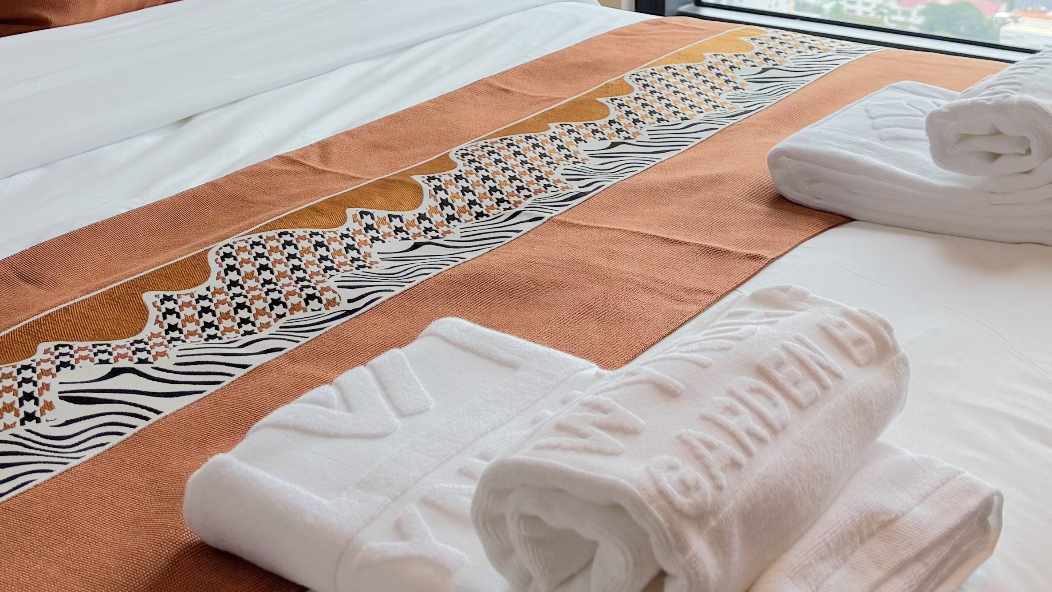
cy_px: -111
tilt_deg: -8.4
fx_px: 1757
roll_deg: -0.2
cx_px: 431
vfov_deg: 18.2
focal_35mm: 63
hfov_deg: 33.2
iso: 100
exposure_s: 1/1174
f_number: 1.78
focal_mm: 6.76
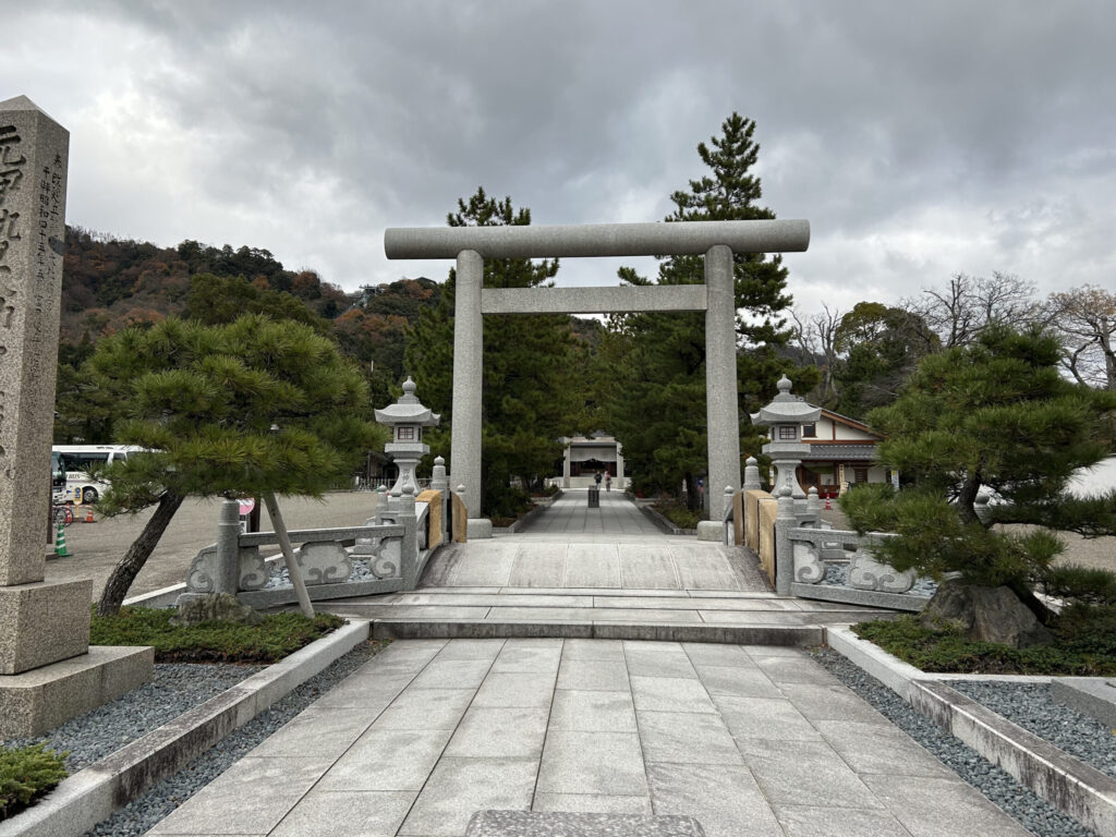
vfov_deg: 53.1
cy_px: 418
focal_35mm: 26
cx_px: 558
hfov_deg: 67.3
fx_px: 838
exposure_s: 1/769
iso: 50
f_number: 1.5
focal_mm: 5.7
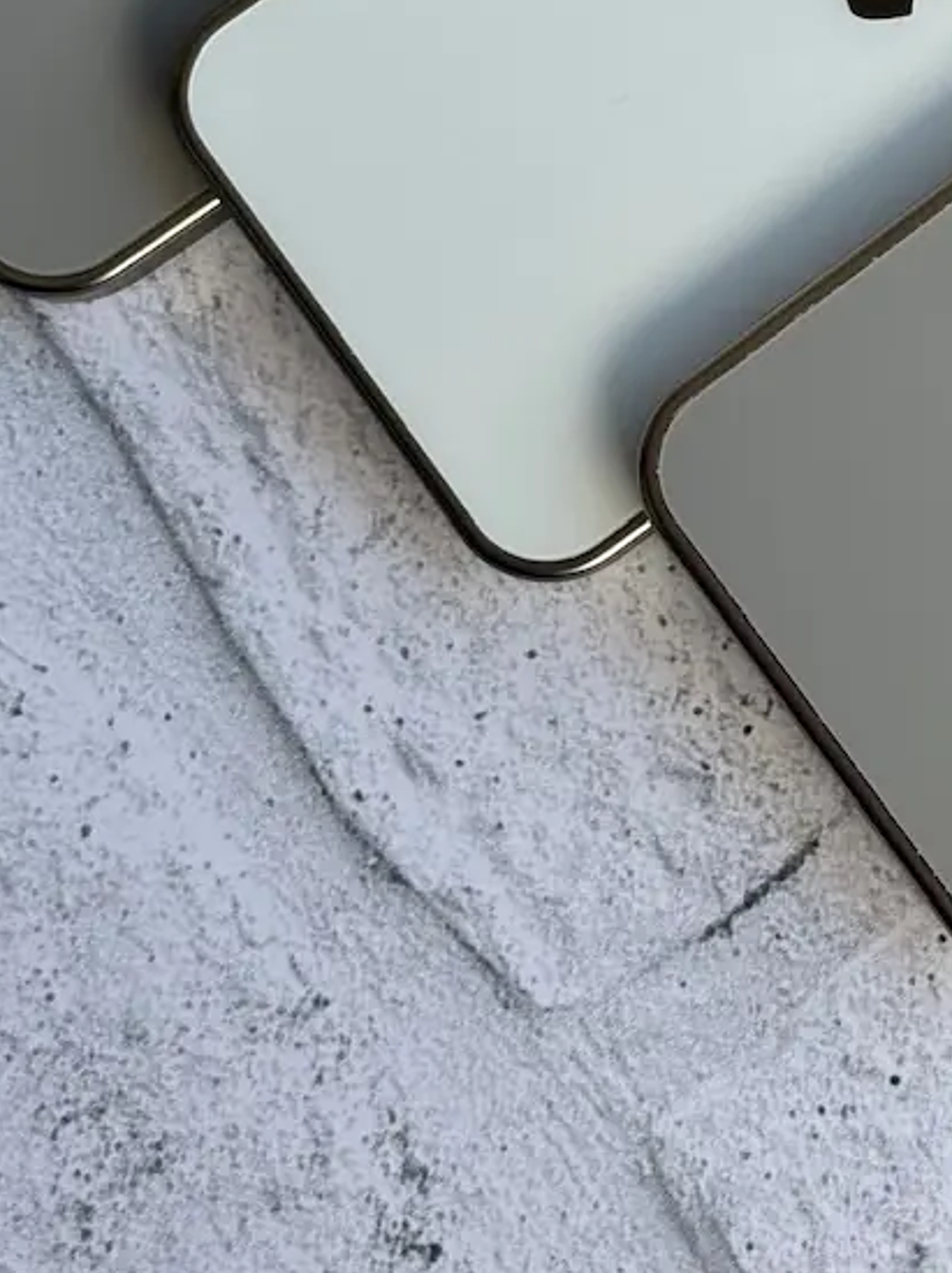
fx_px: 4112
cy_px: -58
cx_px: 1035
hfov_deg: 13.0
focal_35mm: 112
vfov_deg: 17.1
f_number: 1.78
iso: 64
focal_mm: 6.76
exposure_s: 1/843
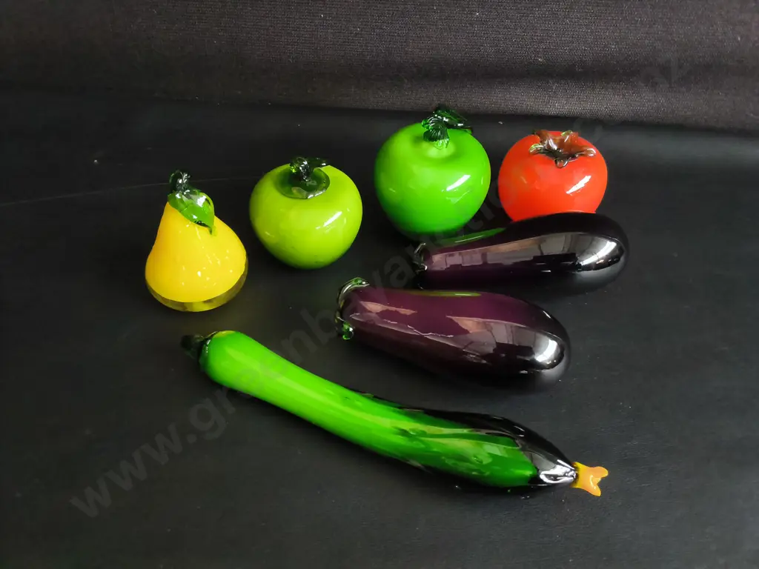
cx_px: 380
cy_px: 284
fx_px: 592
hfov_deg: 65.3
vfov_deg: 51.4
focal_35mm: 27
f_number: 2
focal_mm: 2.87
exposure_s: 1/100
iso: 400
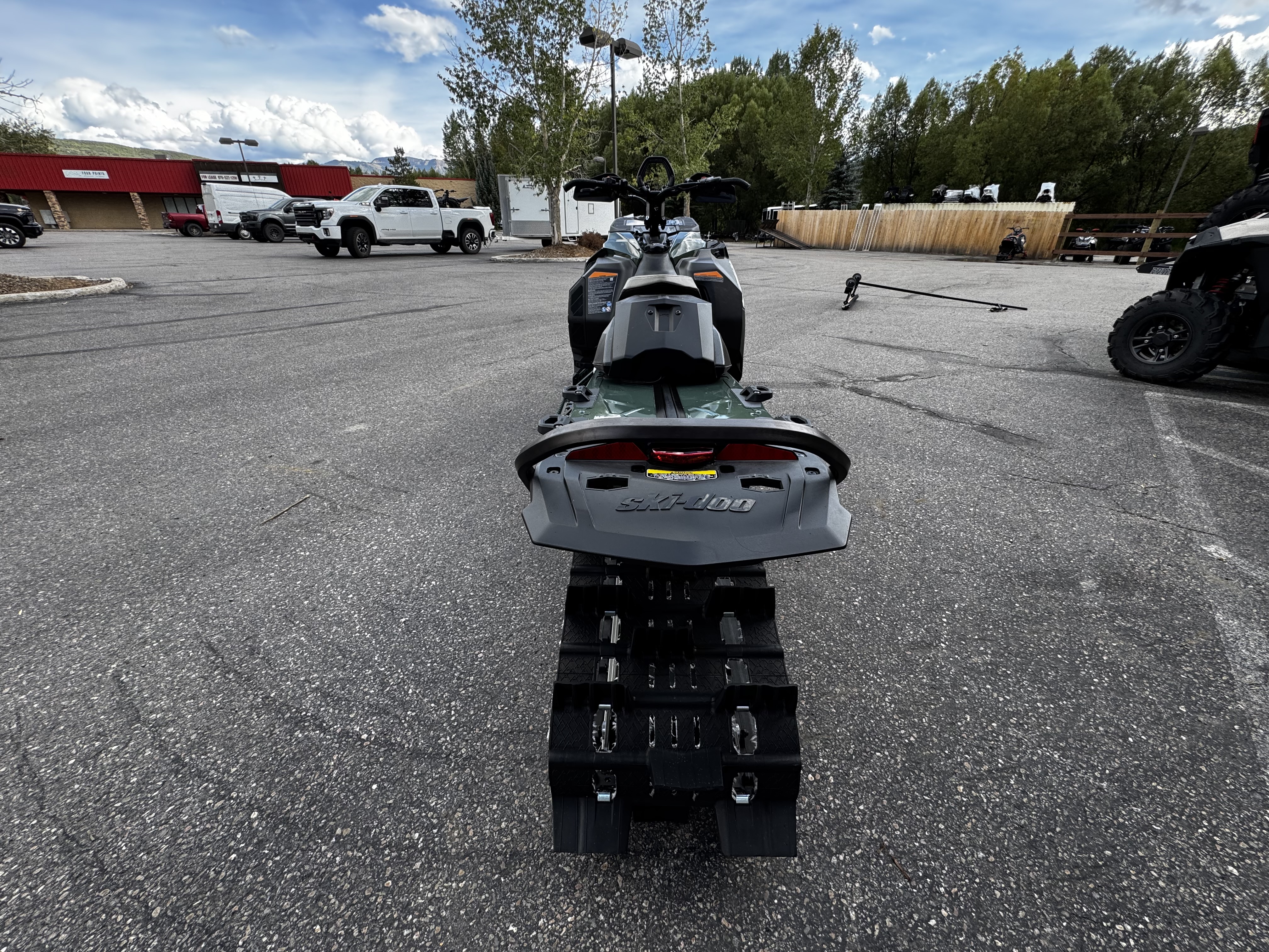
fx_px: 513
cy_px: 476
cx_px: 634
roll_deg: -0.3
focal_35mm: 14
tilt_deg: -27.4
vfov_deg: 85.7
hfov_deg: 102.1
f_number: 2.2
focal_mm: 2.22
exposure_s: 1/277
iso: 40
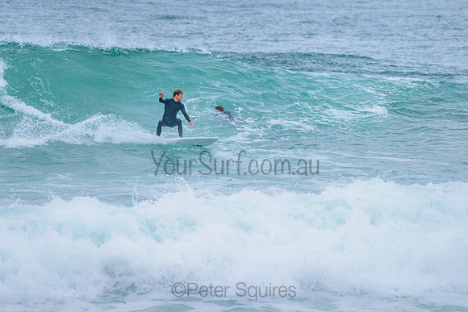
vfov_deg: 2.2
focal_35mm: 612
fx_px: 7957
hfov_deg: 3.4
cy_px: 121
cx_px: 182
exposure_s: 1/2000
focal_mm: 500
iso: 1100
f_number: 5.6
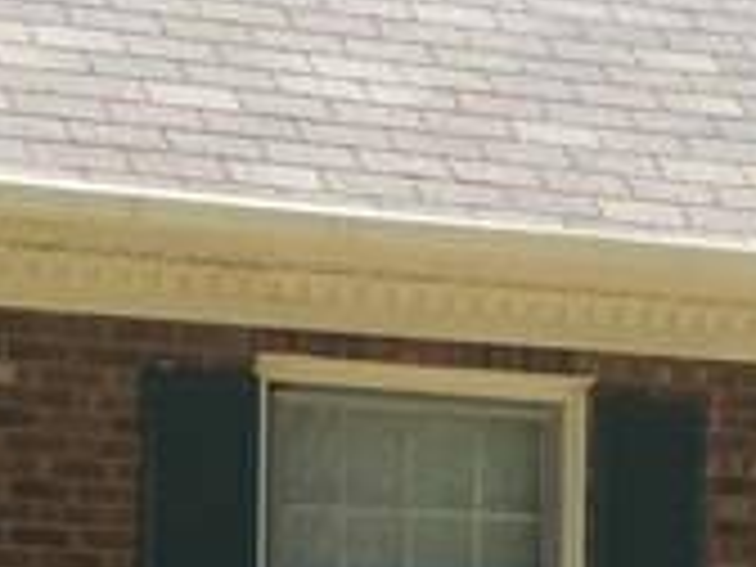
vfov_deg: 8.3
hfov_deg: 11.2
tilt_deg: +3.9
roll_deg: -1.4
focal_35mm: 177
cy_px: 684
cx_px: 310
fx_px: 3866
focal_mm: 4.15
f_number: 2.2
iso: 25
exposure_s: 1/452
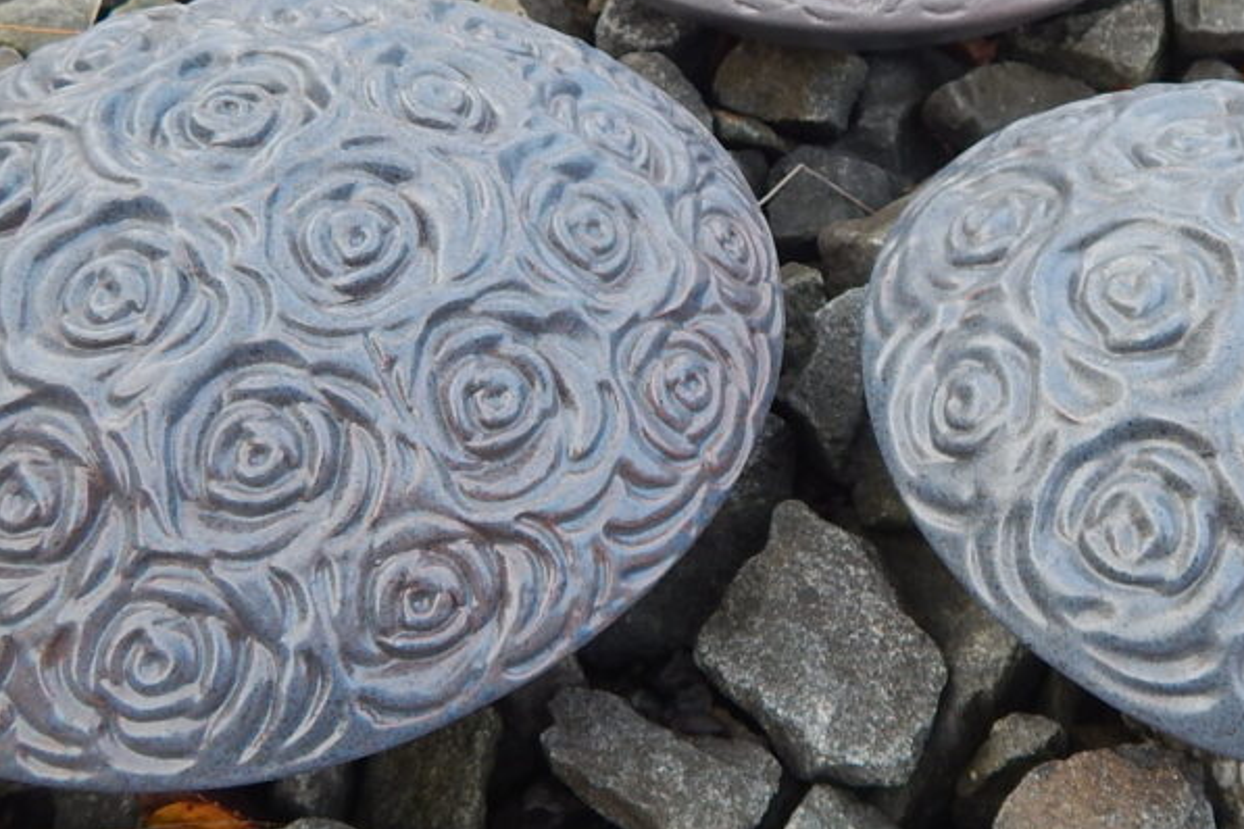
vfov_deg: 32.3
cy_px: 267
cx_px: 765
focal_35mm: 41
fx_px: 1417
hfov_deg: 47.1
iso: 125
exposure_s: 1/100
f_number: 3
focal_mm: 4
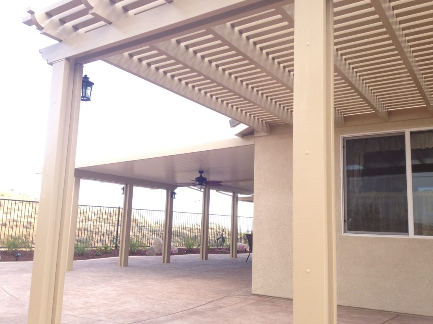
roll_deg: -2.1
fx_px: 438
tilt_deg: +9.7
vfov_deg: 40.7
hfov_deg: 52.6
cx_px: 216
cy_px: 162
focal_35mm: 35
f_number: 2.4
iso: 50
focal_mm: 4.28
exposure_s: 1/230
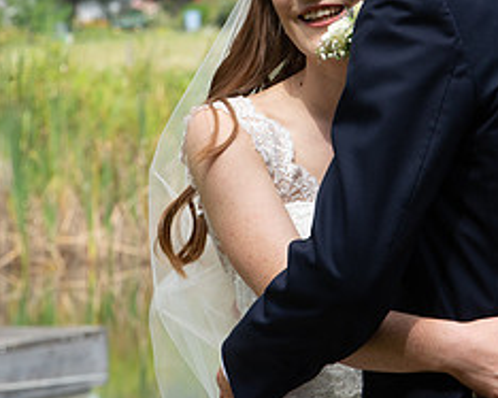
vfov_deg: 3.3
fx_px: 6851
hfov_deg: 4.2
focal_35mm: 465
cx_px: 345
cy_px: 1
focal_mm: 200
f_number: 18
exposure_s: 1/250
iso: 800
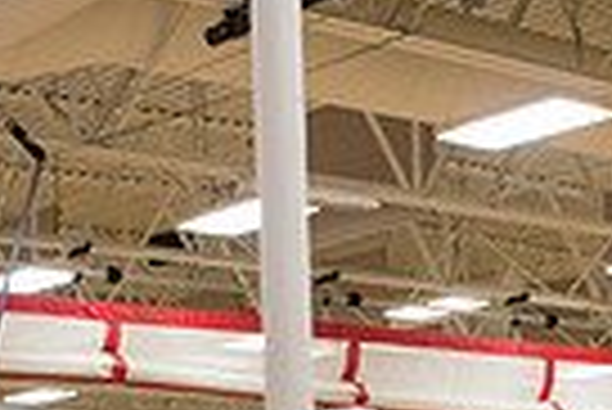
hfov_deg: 19.7
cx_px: 522
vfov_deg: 12.2
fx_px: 1736
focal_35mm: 102
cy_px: 768
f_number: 3.2
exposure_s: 1/500
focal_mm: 24
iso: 2000
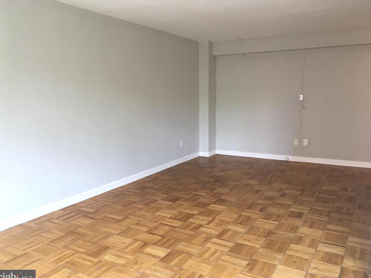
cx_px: 181
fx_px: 321
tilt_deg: -8.3
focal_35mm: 30
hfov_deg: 60.0
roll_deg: +1.1
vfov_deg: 46.8
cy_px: 141
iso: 40
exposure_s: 1/30
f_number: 2.2
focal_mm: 4.15
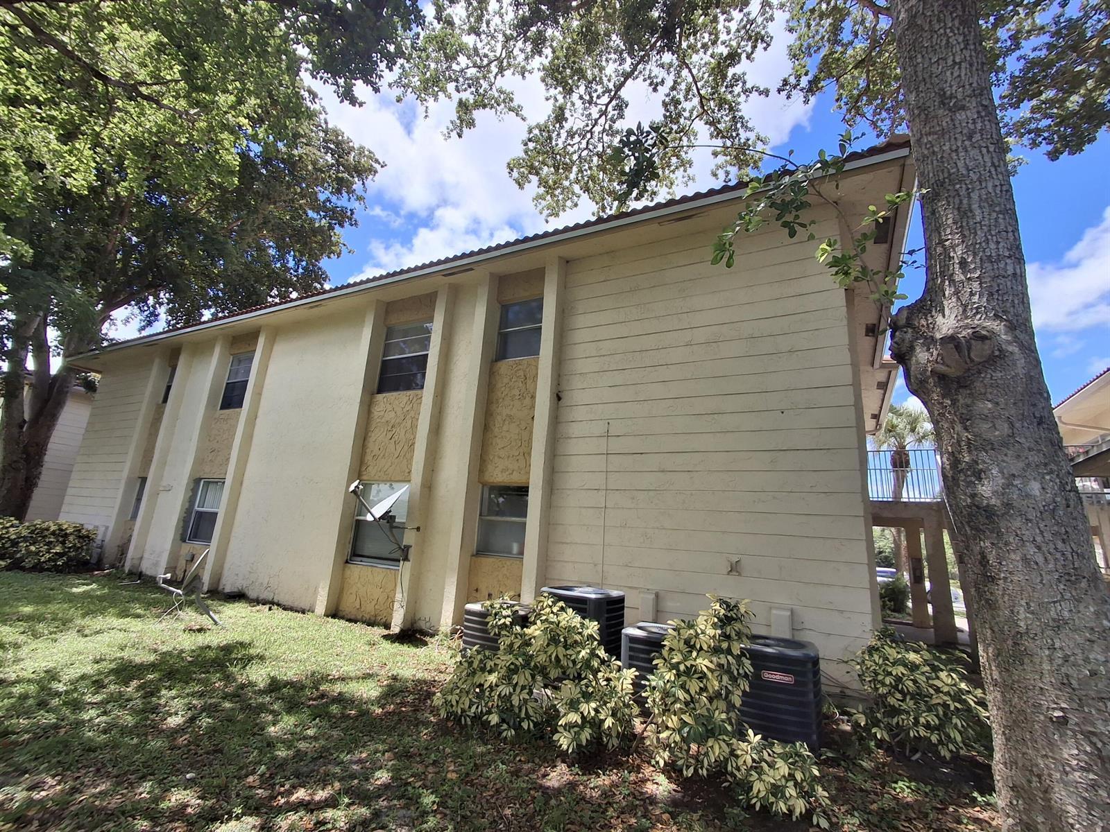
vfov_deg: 78.1
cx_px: 555
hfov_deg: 94.5
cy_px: 416
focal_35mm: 16
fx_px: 513
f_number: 2.2
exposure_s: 1/1124
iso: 40
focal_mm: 1.64
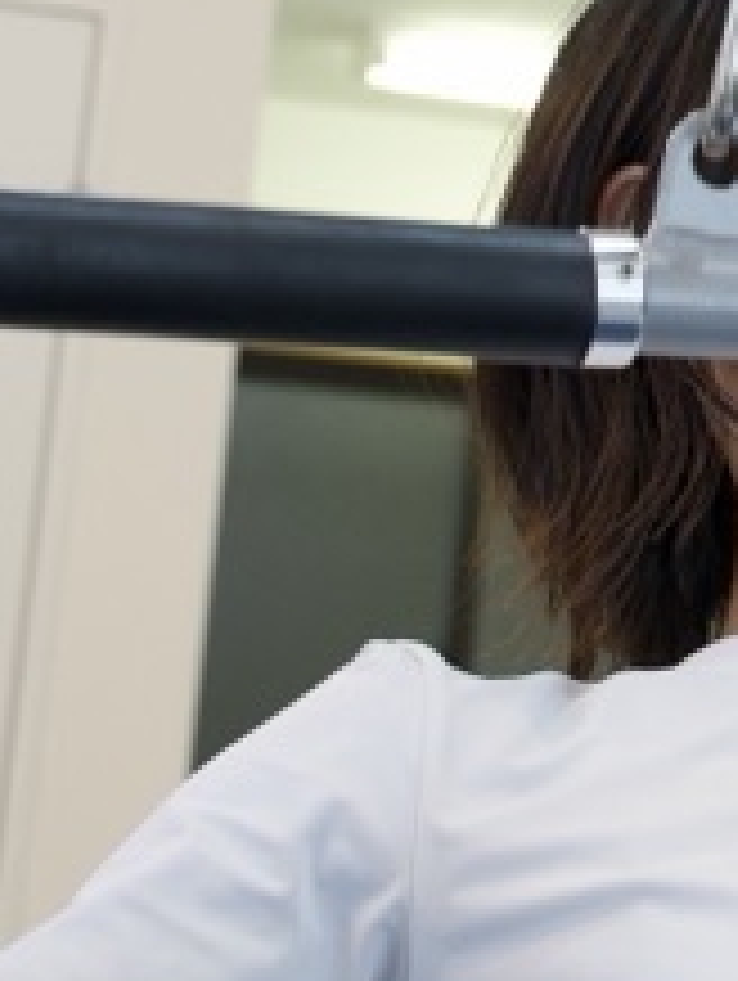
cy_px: -256
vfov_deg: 12.9
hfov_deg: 9.4
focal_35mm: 148
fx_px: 4199
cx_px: 1512
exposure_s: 1/60
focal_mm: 28
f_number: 4.5
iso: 500
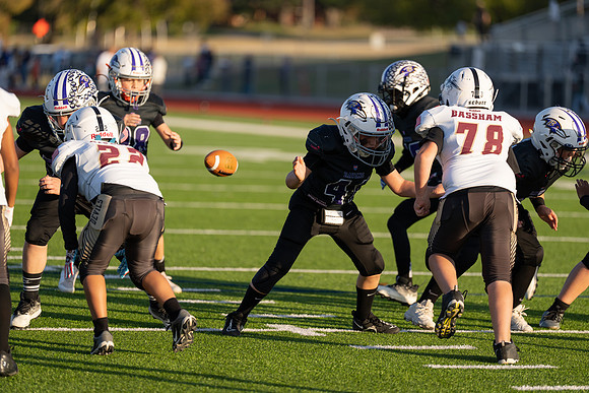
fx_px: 3273
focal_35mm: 200
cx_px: 294
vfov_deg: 6.9
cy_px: 196
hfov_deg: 10.3
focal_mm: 200
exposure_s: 1/1600
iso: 160
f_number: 2.8
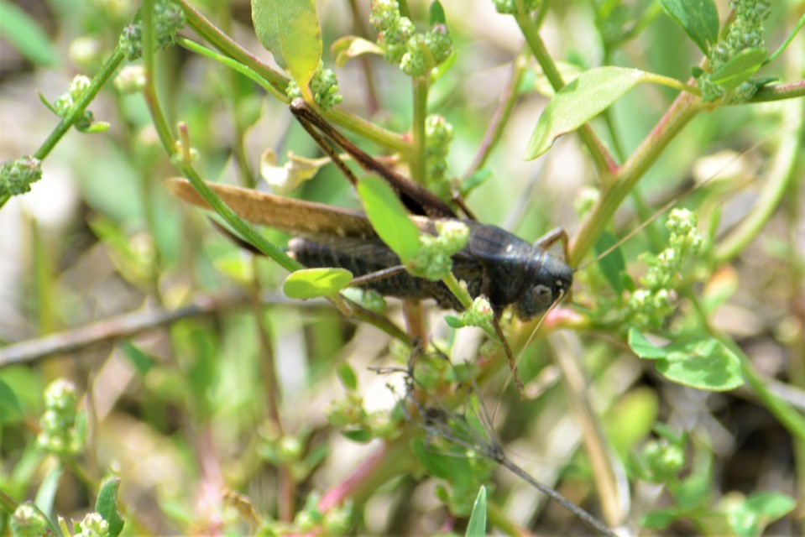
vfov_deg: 3.1
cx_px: 402
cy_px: 268
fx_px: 10065
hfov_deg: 4.6
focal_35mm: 450
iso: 200
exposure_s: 1/125
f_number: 8
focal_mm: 300
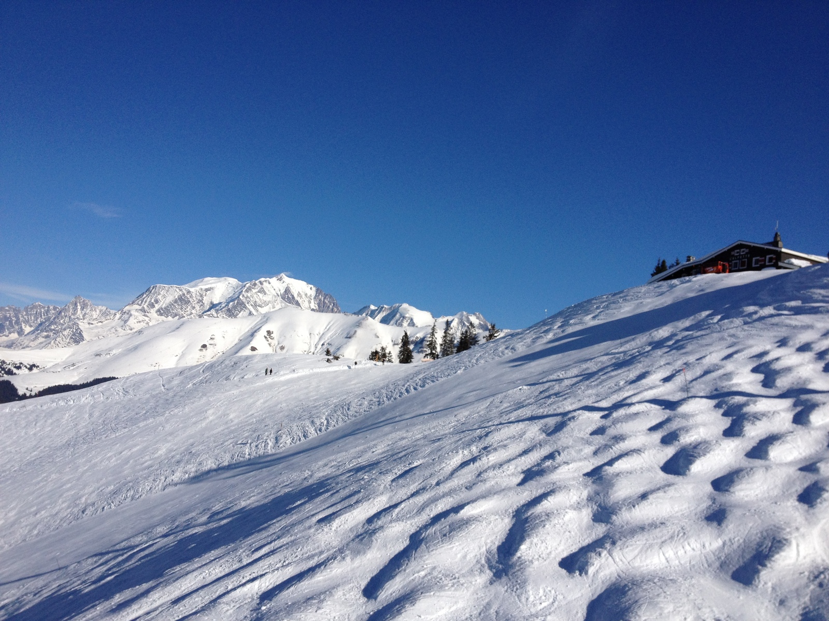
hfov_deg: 52.6
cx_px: 414
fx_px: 838
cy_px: 310
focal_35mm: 35
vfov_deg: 40.7
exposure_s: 1/4255
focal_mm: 4.28
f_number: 2.4
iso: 64
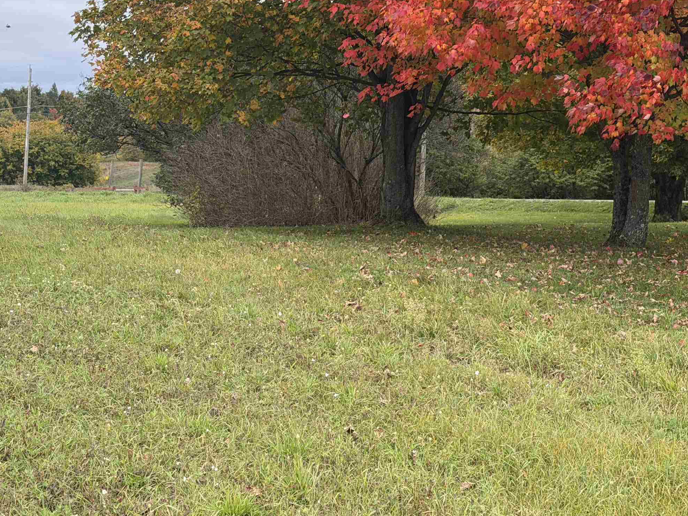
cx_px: 419
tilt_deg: +4.2
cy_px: 130
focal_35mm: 75
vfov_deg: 19.5
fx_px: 1491
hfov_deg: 25.9
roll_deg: -1.5
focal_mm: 6.76
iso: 100
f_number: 1.78
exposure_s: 1/1795
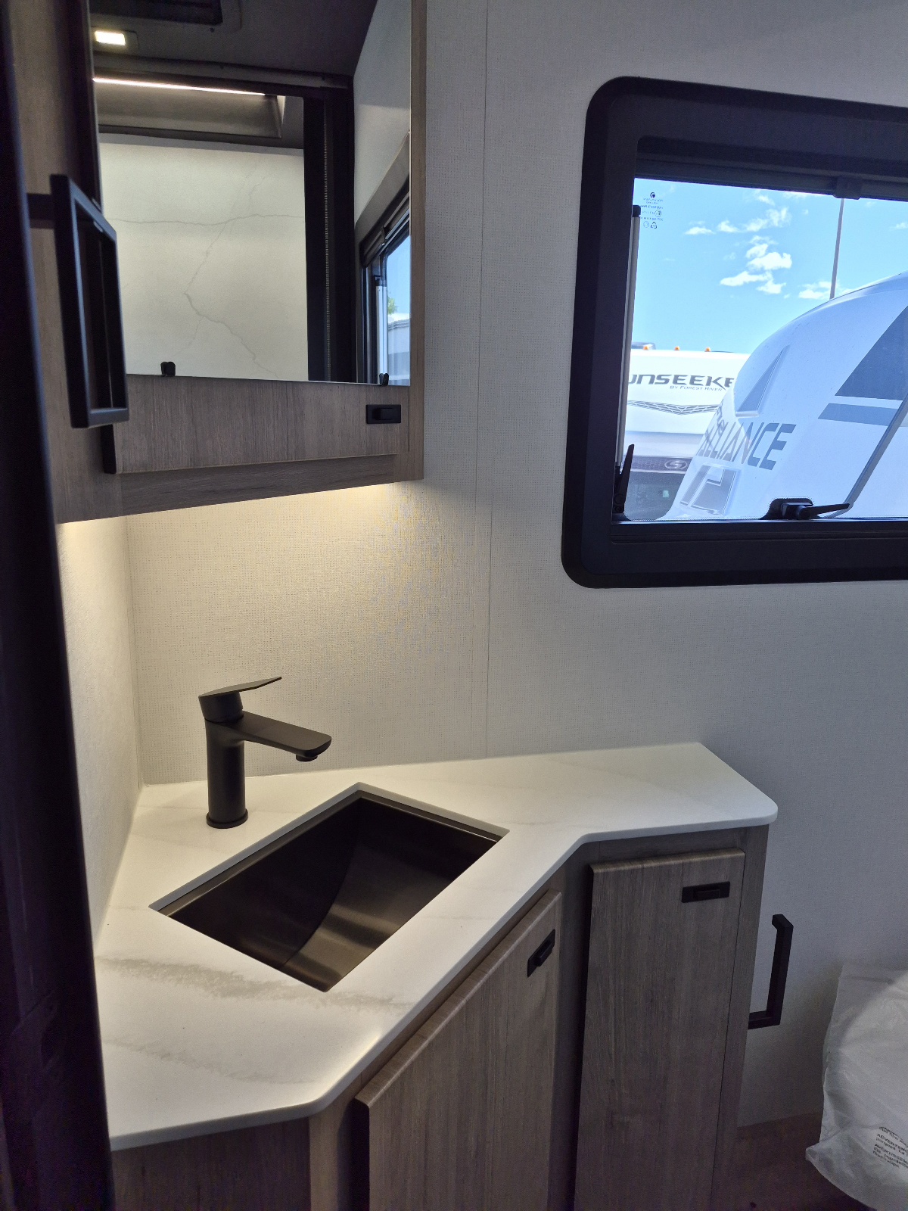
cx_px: 454
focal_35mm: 23
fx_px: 804
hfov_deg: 58.9
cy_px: 606
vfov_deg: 73.9
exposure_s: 1/182
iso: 32
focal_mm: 5.4
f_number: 1.8
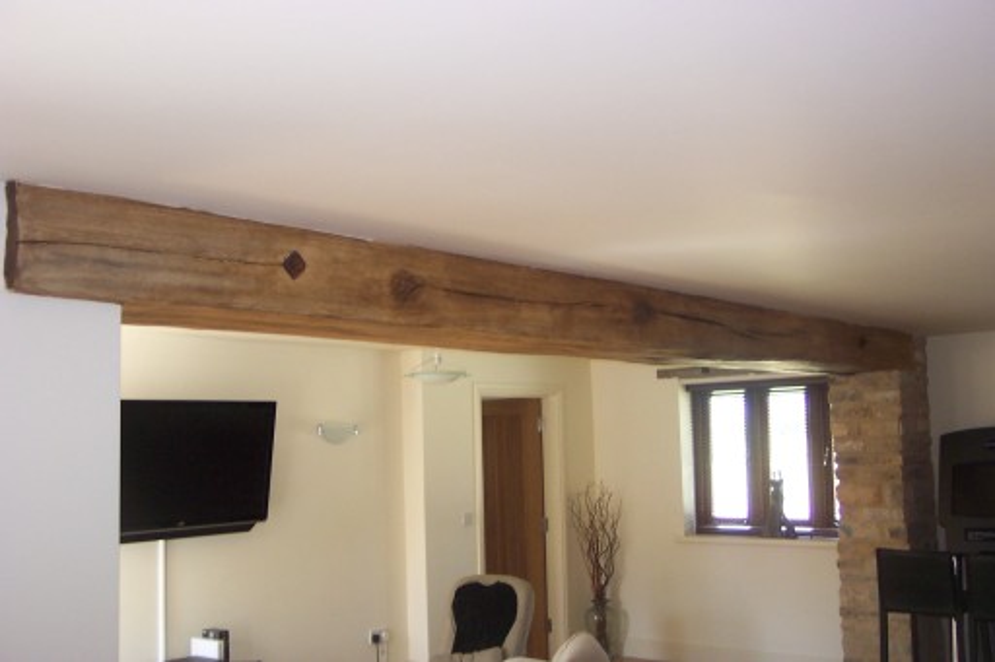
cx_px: 498
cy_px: 331
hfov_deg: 50.7
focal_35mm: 38
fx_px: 1050
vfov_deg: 35.0
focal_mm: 8
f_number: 2.8
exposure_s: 1/30
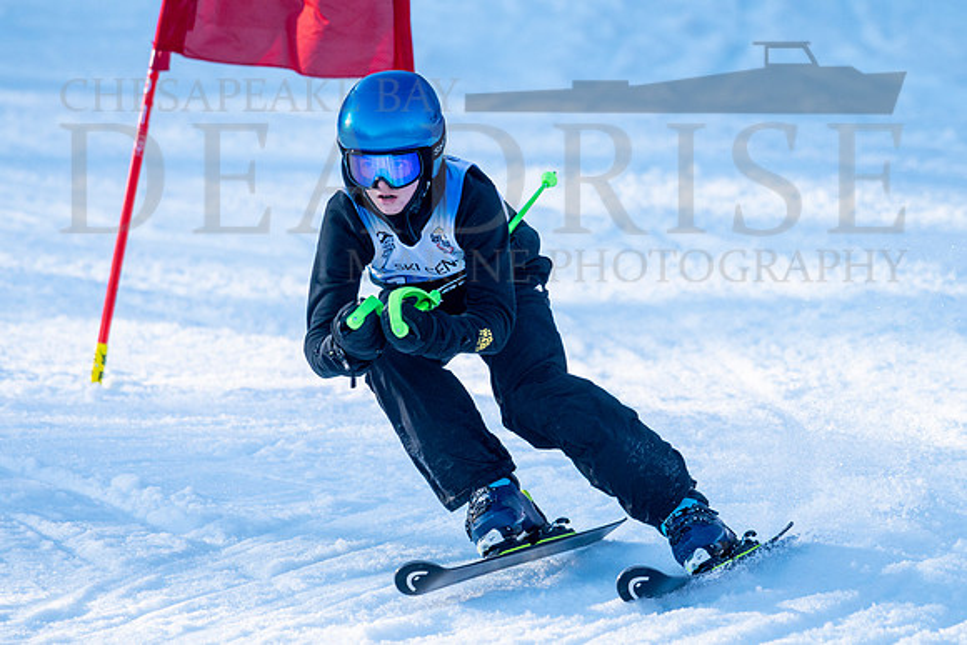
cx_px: 529
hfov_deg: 3.2
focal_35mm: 640
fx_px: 17204
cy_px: 303
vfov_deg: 2.1
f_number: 8
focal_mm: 560
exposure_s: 1/2000
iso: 1250
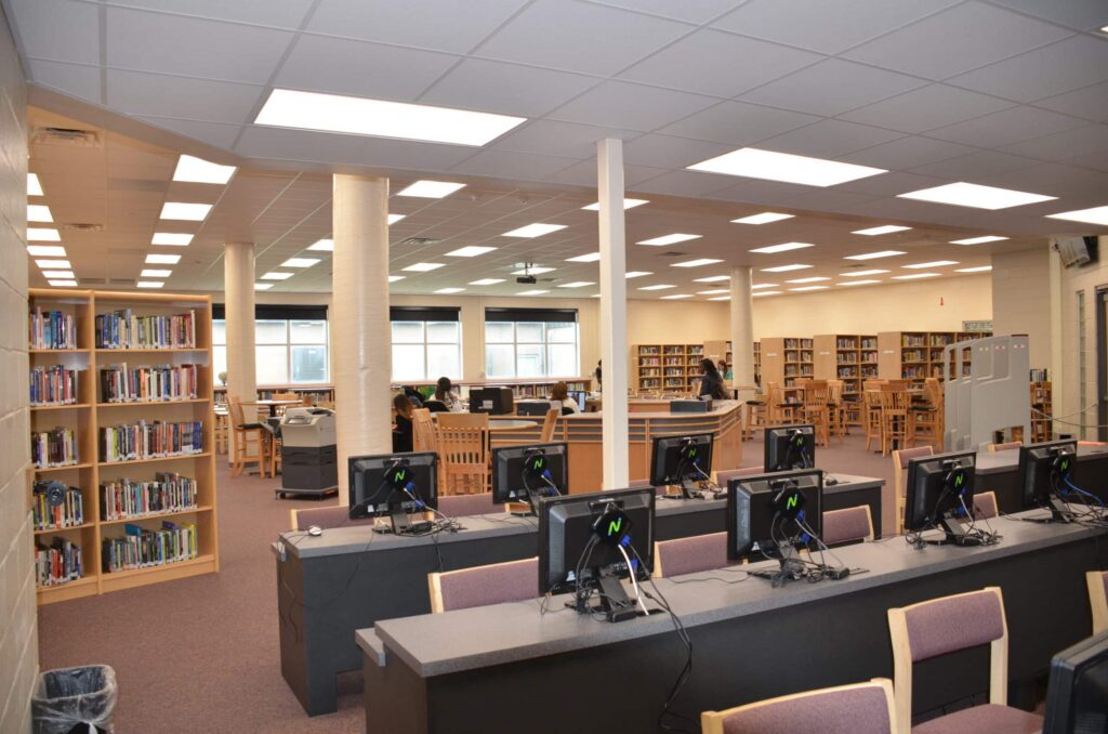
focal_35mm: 27
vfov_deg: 47.7
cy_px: 367
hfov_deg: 67.5
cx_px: 554
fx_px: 829
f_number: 3.5
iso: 400
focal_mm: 18
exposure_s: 1/80
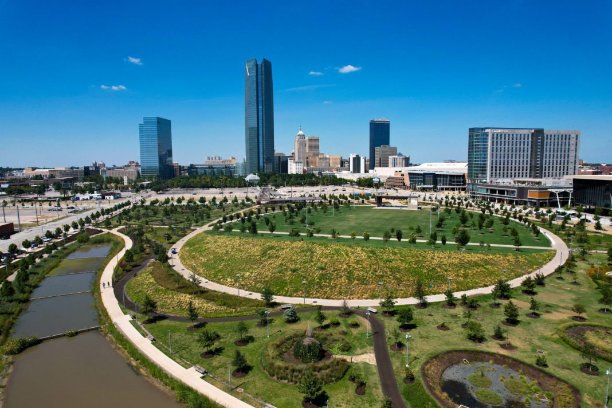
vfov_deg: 57.2
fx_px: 374
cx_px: 306
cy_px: 204
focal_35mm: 22
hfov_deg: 78.6
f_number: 2.8
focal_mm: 8.4
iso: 110
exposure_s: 1/2000
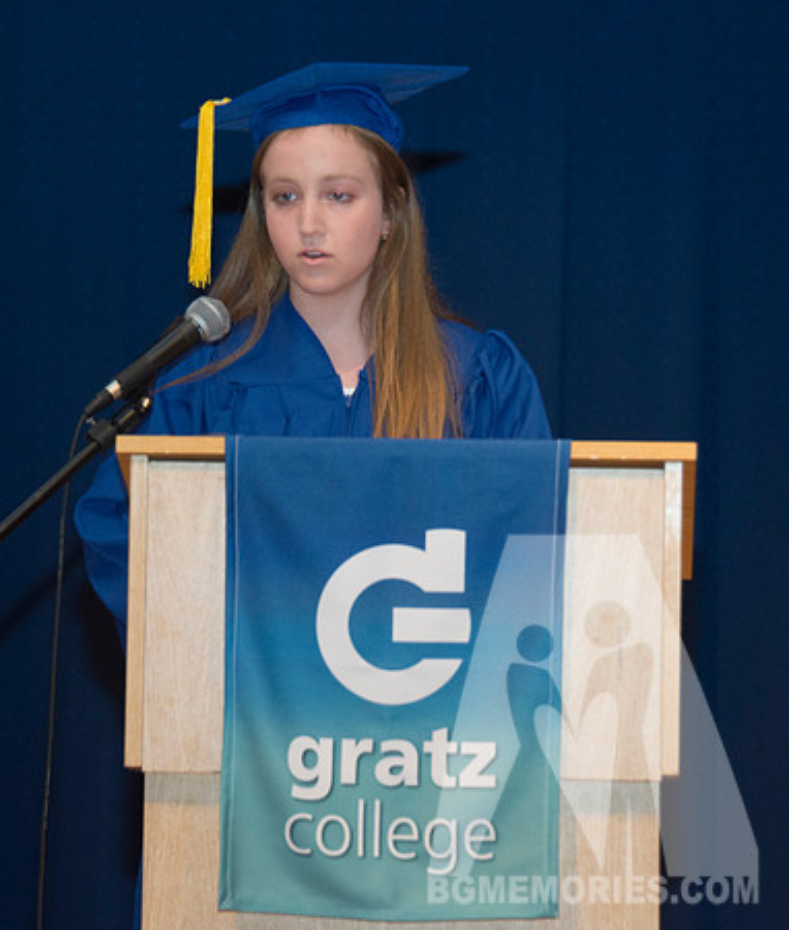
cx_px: 374
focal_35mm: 222
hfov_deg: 7.2
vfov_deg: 8.5
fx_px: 6263
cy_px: 435
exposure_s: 1/80
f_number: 5.6
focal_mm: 145
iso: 2000
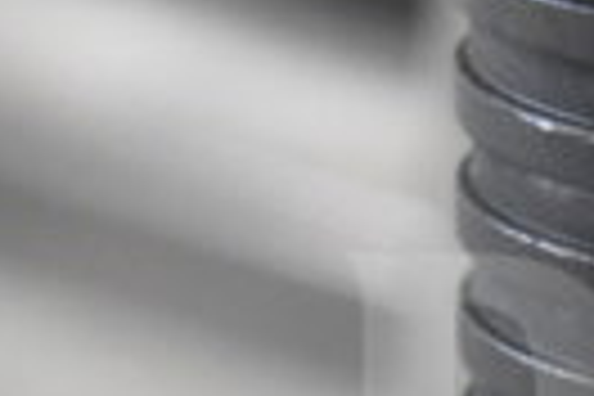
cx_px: 747
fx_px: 6291
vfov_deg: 3.6
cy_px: 610
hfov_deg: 5.4
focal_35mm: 381
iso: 4000
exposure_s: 1/100
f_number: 5.6
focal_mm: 55
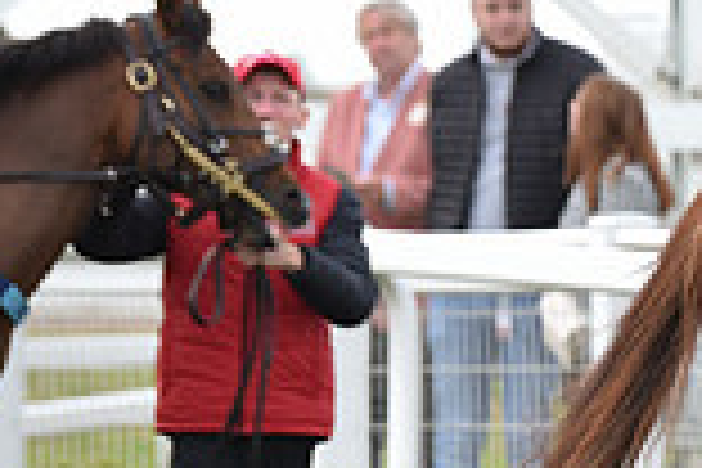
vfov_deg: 2.3
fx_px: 11602
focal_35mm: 595
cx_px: 1287
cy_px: 214
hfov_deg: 3.4
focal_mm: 160
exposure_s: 1/320
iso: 1000
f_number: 4
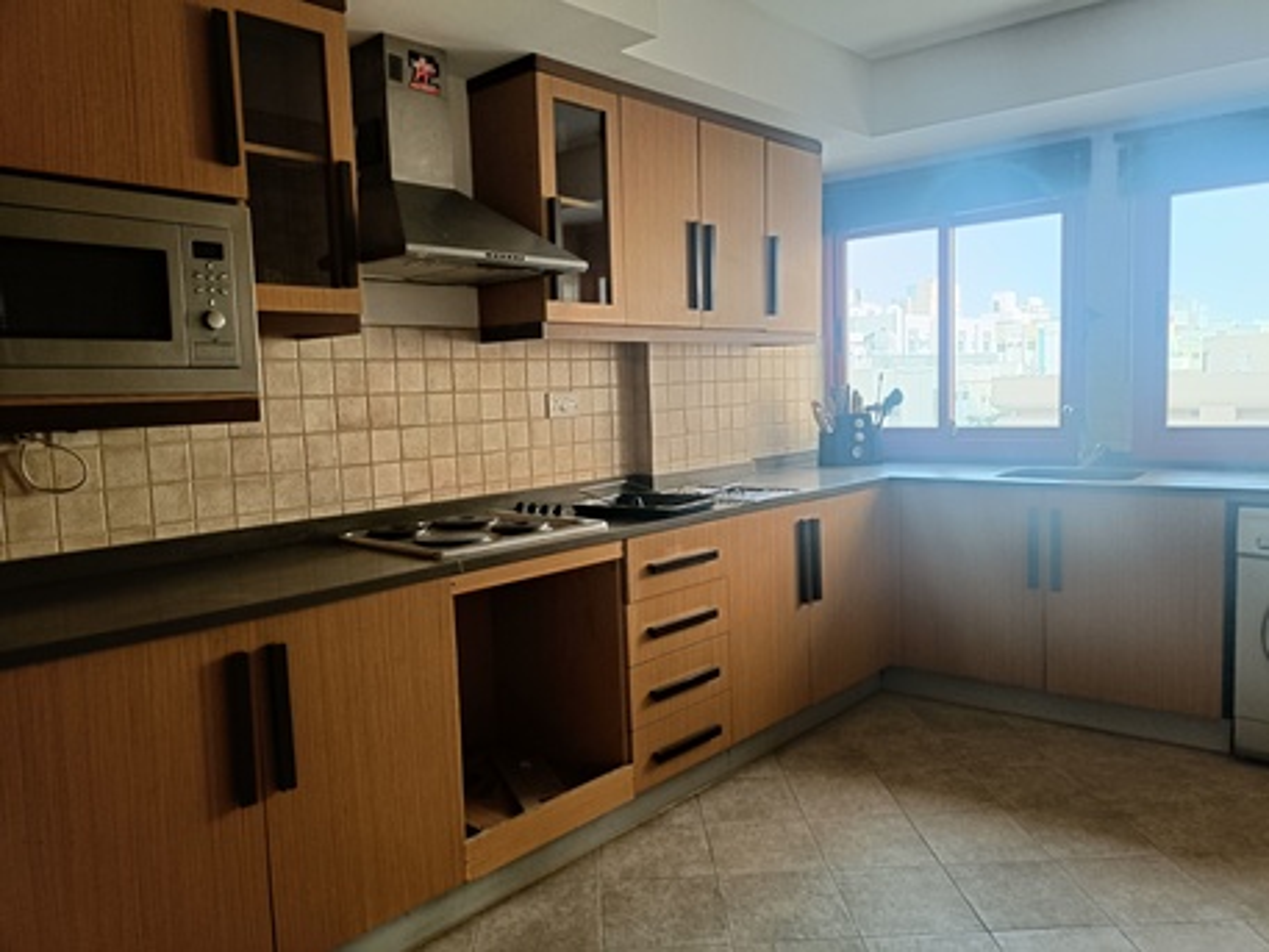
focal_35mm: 25
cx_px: 634
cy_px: 476
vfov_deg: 54.9
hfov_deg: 69.4
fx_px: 917
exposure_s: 1/50
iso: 1125
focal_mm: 4.7
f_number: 1.7
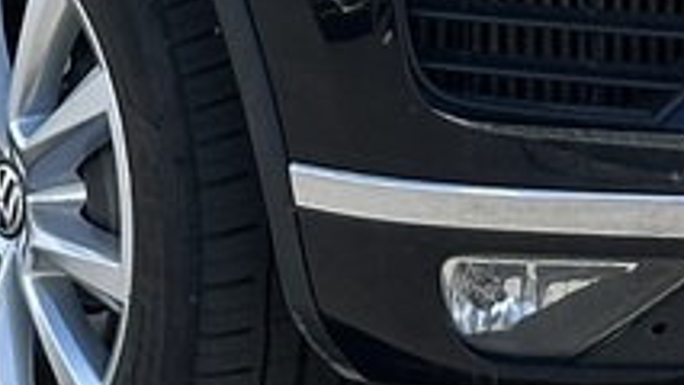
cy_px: -786
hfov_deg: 6.1
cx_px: 318
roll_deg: -0.9
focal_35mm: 353
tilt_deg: -0.7
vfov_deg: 3.4
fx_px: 6405
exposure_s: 1/1030
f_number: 1.78
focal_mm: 6.86
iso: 64
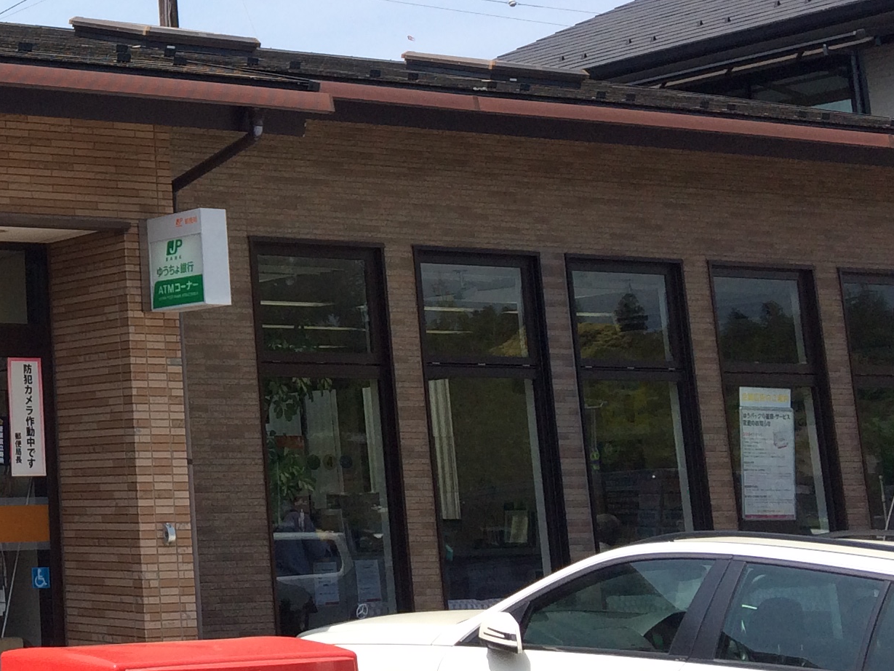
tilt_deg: +10.0
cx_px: -171
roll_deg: +1.3
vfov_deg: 18.8
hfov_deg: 23.3
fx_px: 1989
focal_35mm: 77
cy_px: 61
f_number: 2.2
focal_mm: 4.15
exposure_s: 1/1520
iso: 32
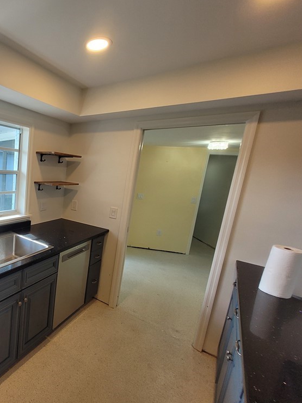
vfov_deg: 87.7
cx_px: 26
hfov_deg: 59.8
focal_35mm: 18
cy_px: 206
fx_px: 209
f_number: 2.2
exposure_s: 1/120
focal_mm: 1.74
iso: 80
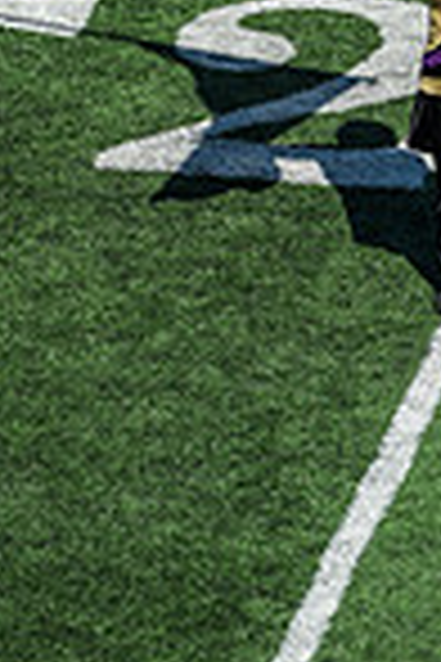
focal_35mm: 611
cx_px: 580
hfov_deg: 2.2
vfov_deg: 3.4
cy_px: 5
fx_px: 11226
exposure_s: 1/1250
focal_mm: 200
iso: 100
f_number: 3.5
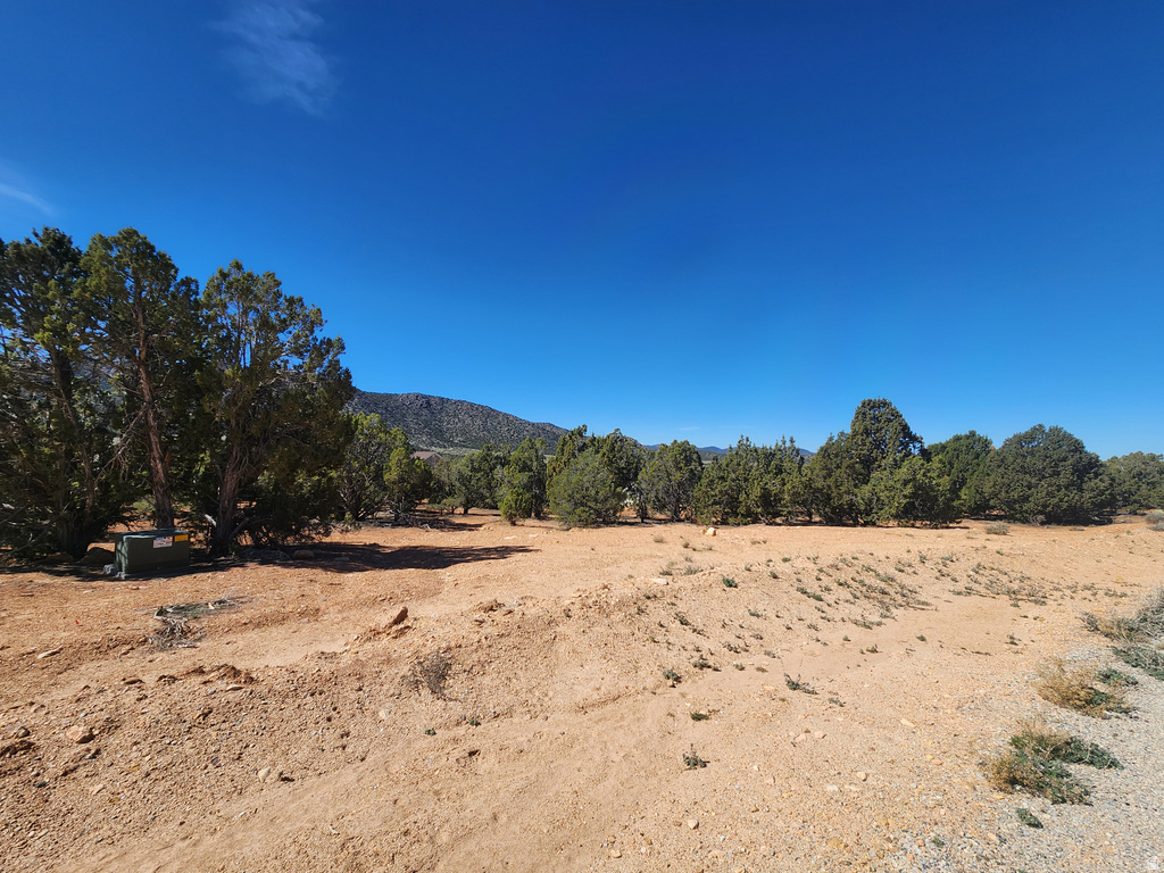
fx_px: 437
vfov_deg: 89.9
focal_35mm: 13
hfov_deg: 106.2
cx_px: 582
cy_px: 436
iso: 50
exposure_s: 1/2246
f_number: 2.2
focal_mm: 2.2
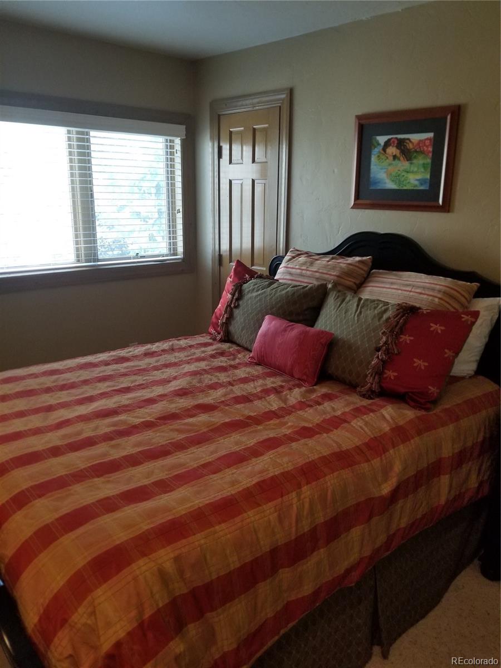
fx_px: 502
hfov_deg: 53.1
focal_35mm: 26
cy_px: 334
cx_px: 250
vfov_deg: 67.3
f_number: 1.7
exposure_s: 1/60
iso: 160
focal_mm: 4.25
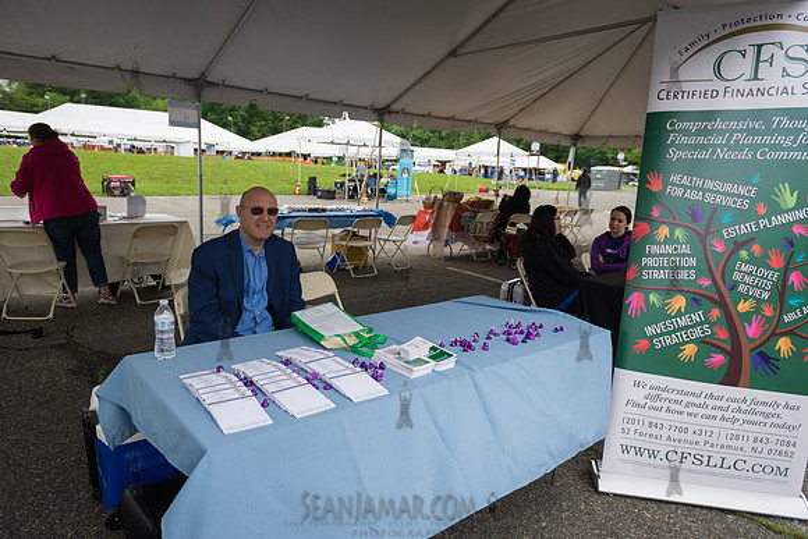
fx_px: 539
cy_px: 270
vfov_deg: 53.2
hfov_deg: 73.7
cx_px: 404
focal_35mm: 24
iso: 200
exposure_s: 1/400
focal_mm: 24
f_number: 4.5
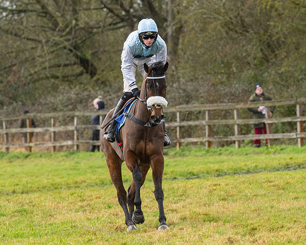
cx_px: 159
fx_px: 3715
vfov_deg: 3.8
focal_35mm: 410
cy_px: 126
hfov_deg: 4.7
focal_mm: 200
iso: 800
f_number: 5
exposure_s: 1/500
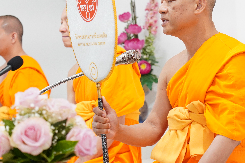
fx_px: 938
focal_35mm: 138
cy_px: 70
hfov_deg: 14.9
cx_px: 145
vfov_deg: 9.9
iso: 1600
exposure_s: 1/160
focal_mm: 53
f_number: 3.2
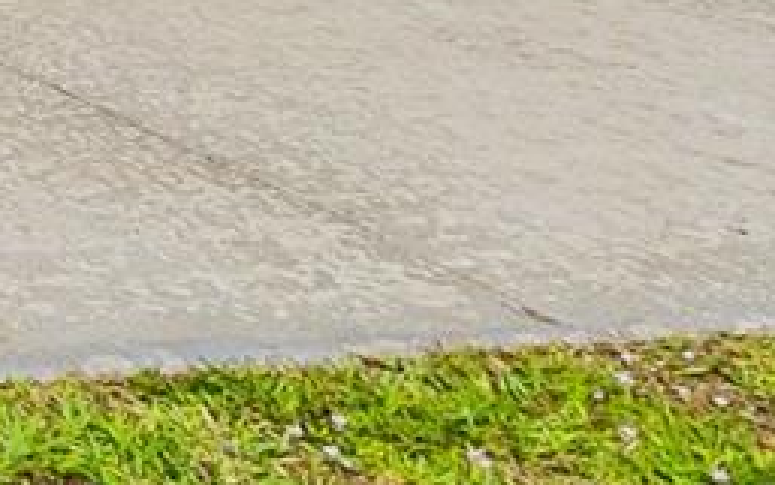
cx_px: -1912
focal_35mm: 138
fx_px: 2917
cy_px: -914
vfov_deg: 8.2
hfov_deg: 9.4
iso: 200
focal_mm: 17
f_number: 8
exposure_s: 1/6400
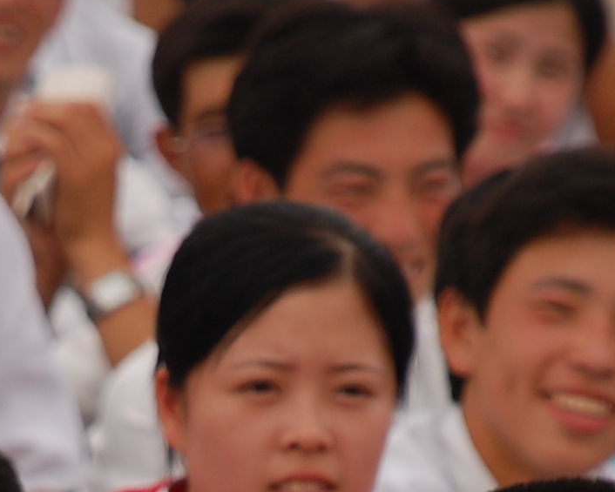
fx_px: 14727
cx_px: 162
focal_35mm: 809
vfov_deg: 1.9
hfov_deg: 2.4
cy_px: 694
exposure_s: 1/250
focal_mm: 135
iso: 200
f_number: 5.6
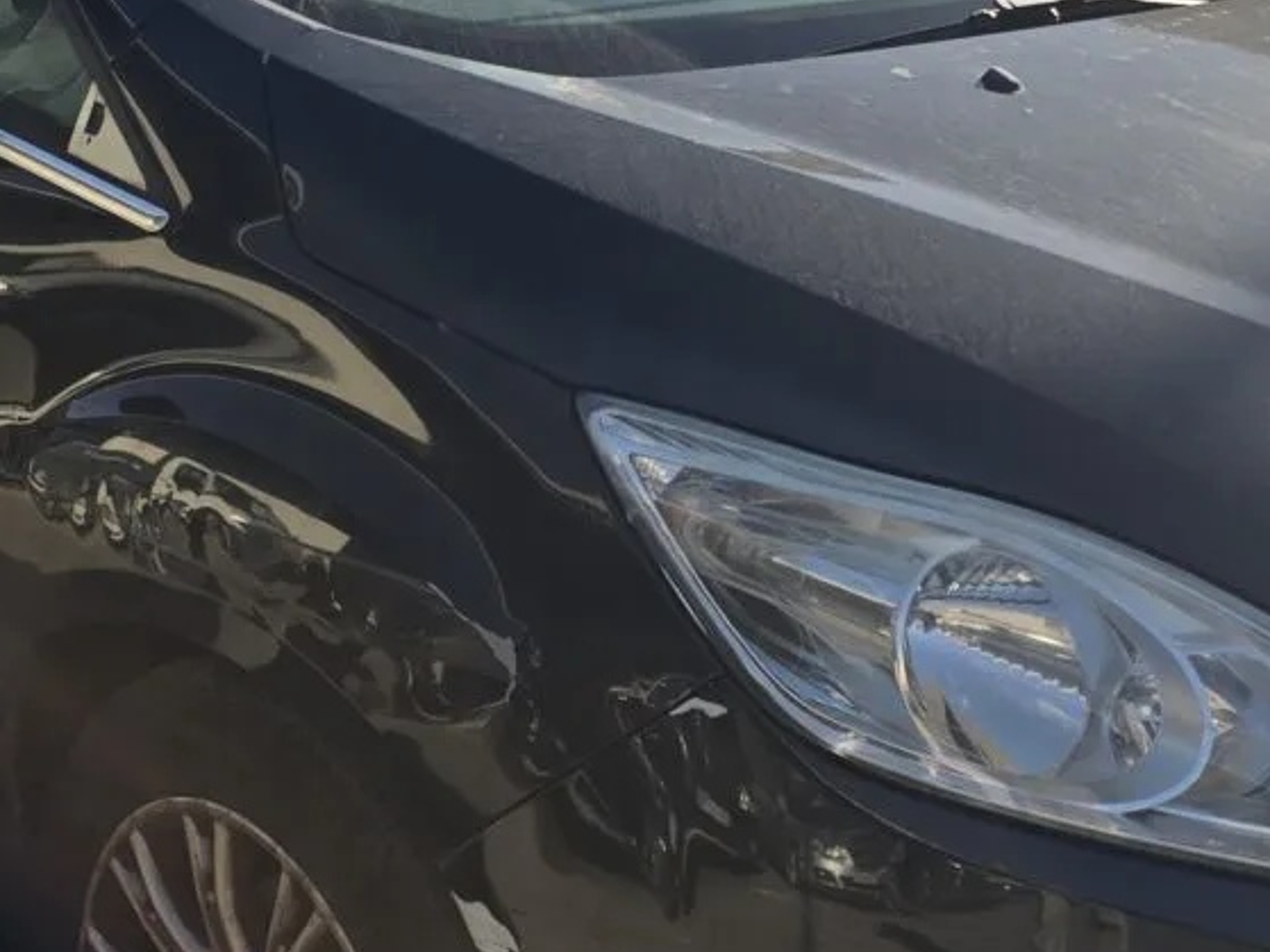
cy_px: 436
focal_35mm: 79
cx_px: 618
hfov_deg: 24.7
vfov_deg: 18.7
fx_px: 2898
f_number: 1.7
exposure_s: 1/892
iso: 12
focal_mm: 6.3
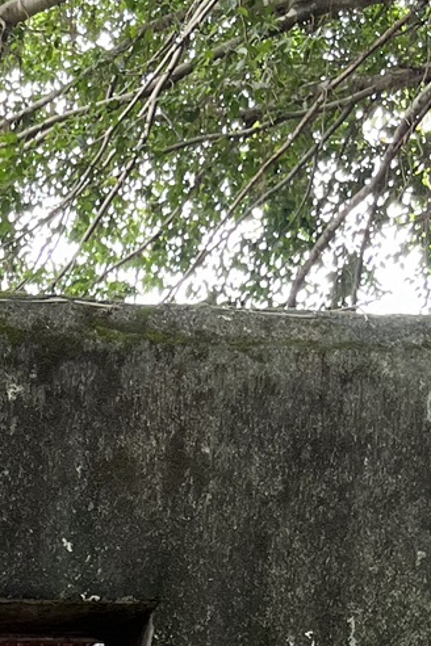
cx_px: -170
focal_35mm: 110
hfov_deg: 12.0
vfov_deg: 16.9
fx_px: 1975
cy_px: 969
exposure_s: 1/121
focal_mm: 5.1
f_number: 1.6
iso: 80
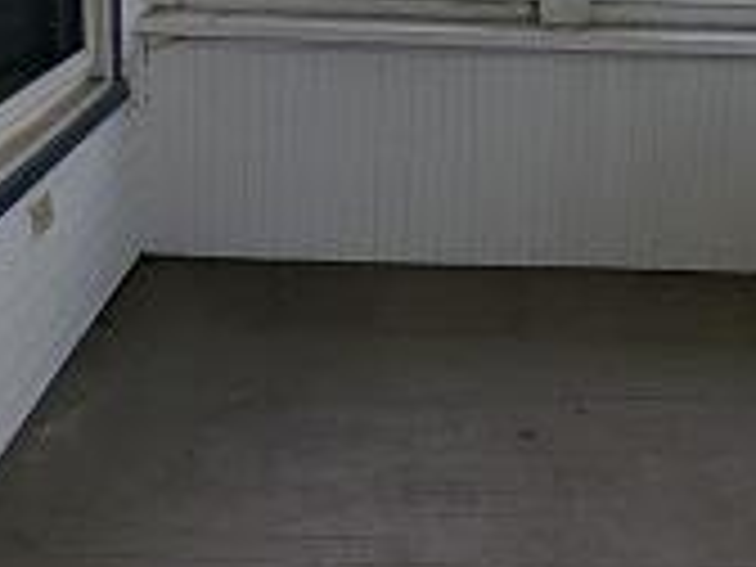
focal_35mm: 62
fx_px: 1354
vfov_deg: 22.7
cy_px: 2
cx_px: 576
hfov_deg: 30.6
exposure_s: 1/469
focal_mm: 2.35
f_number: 2.2
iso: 49
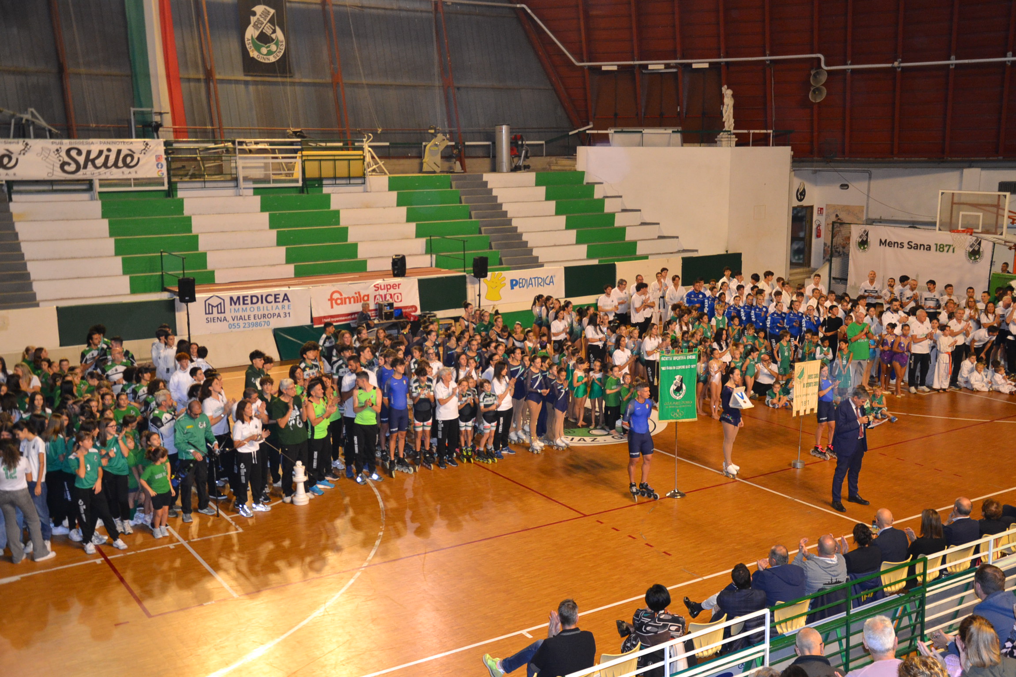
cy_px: 338
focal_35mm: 38
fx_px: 1058
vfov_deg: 35.5
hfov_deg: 51.3
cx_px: 508
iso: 1100
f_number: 4
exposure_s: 1/60
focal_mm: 25
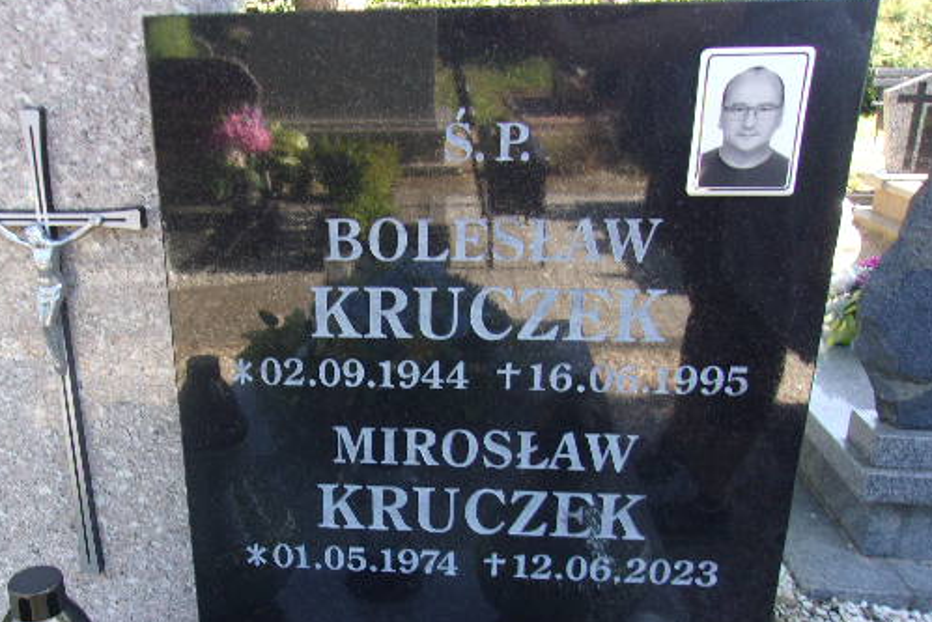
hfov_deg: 52.5
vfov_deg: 36.7
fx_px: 932
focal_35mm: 36
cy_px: 375
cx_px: 346
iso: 80
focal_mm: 4.9
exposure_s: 1/85
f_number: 3
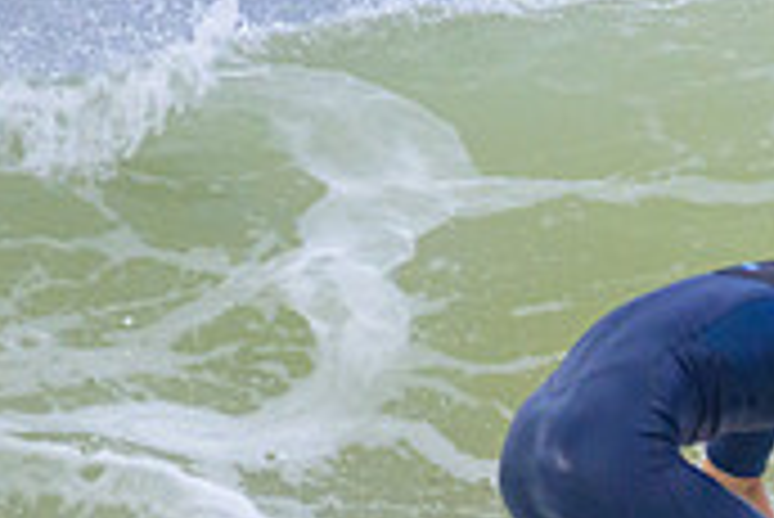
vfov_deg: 0.5
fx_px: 58119
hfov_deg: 0.8
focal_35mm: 2701
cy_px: 682
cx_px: 1148
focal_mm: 800
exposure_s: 1/2000
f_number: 11
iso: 2500
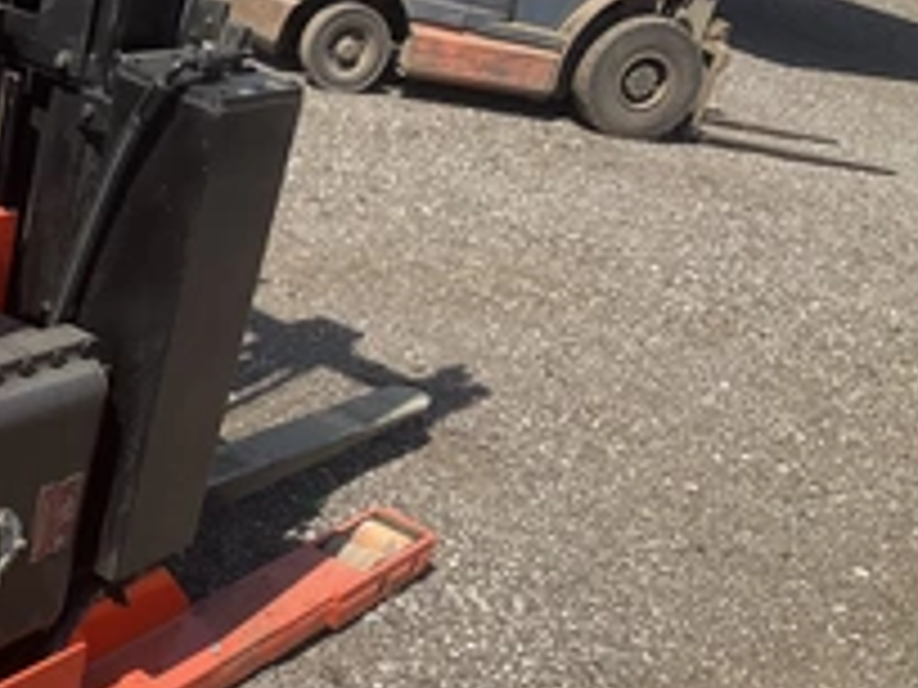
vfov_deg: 25.4
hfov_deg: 31.8
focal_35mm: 57
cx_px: 58
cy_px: 490
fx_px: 1512
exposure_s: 1/1250
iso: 25
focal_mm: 3
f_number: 1.8
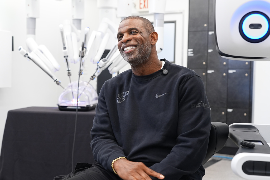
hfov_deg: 38.2
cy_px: 90
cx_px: 135
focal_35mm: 52
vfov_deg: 26.0
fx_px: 390
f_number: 3.2
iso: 640
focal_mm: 35
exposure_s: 1/125
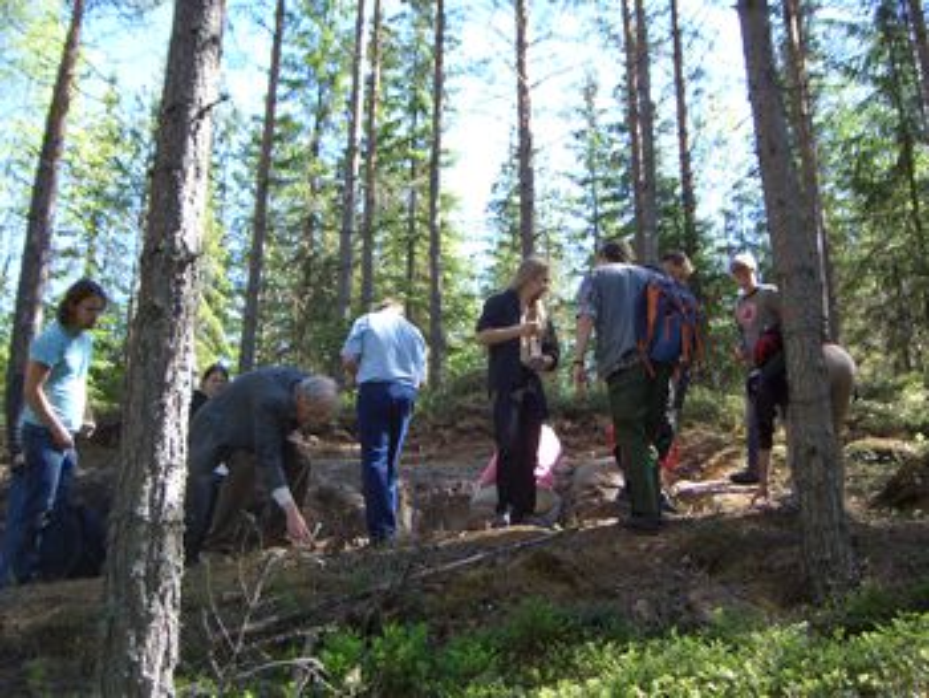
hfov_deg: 47.8
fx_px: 1047
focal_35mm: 39
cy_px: 349
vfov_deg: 36.9
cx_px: 464
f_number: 2.8
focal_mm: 8
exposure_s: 1/125
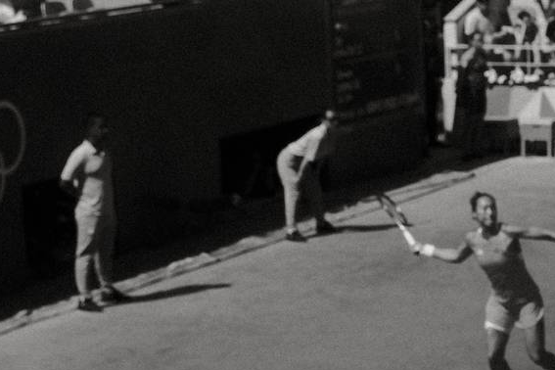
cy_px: 460
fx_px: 2436
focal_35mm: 158
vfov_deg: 8.6
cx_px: 589
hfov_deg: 12.8
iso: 640
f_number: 8
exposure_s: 1/1600
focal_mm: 37.6
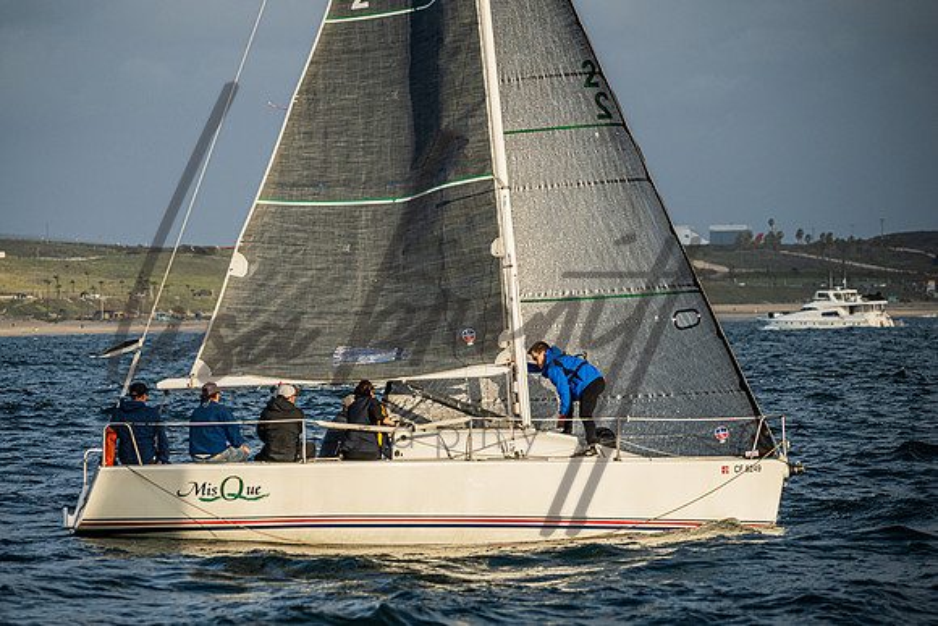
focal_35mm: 236
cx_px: 413
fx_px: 6157
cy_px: 349
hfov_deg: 8.7
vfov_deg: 5.8
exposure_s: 1/3200
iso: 450
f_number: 5
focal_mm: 200
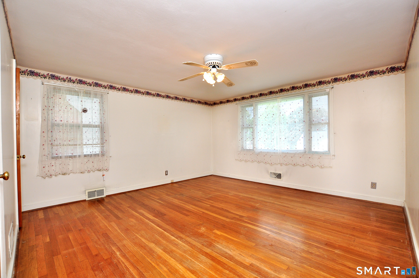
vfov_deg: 77.2
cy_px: 139
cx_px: 210
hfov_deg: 100.5
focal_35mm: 15
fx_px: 174
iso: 320
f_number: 5.6
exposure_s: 1/160
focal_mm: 10
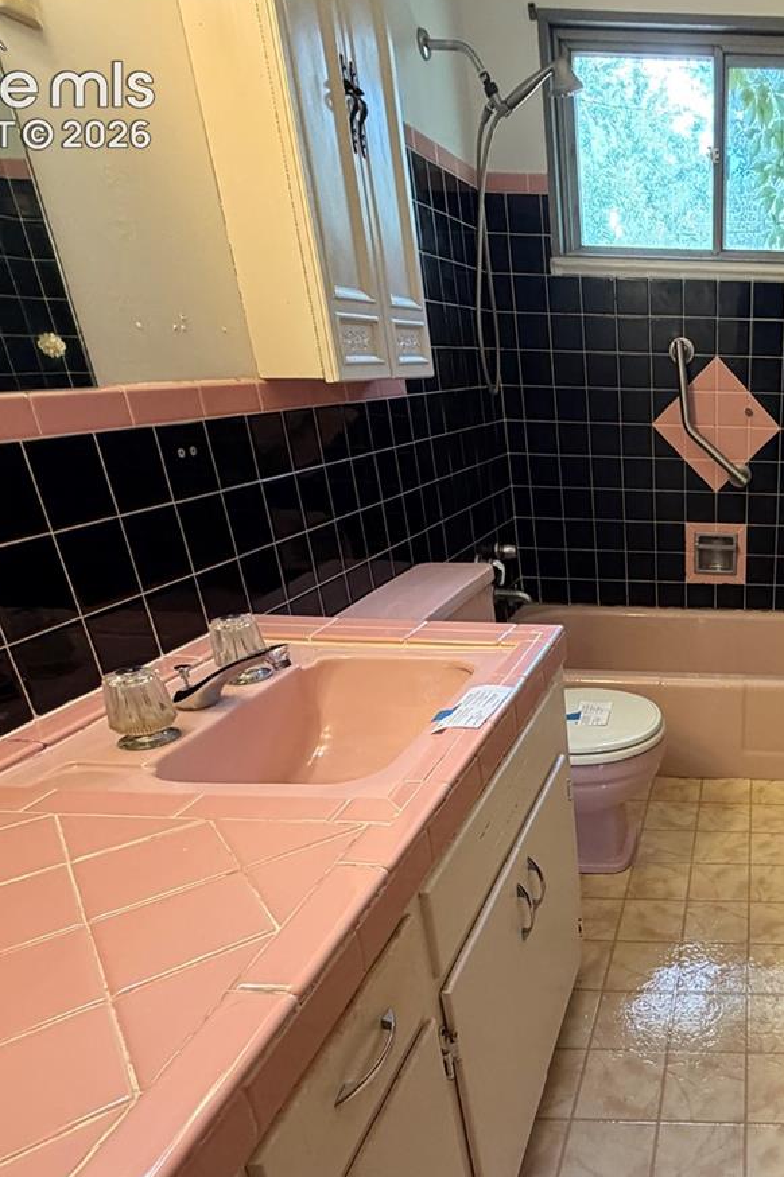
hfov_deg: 46.0
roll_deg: -1.1
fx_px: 785
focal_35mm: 24
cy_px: 708
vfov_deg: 72.9
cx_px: 754
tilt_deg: -23.9
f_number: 2.2
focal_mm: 2.22
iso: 320
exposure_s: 1/60
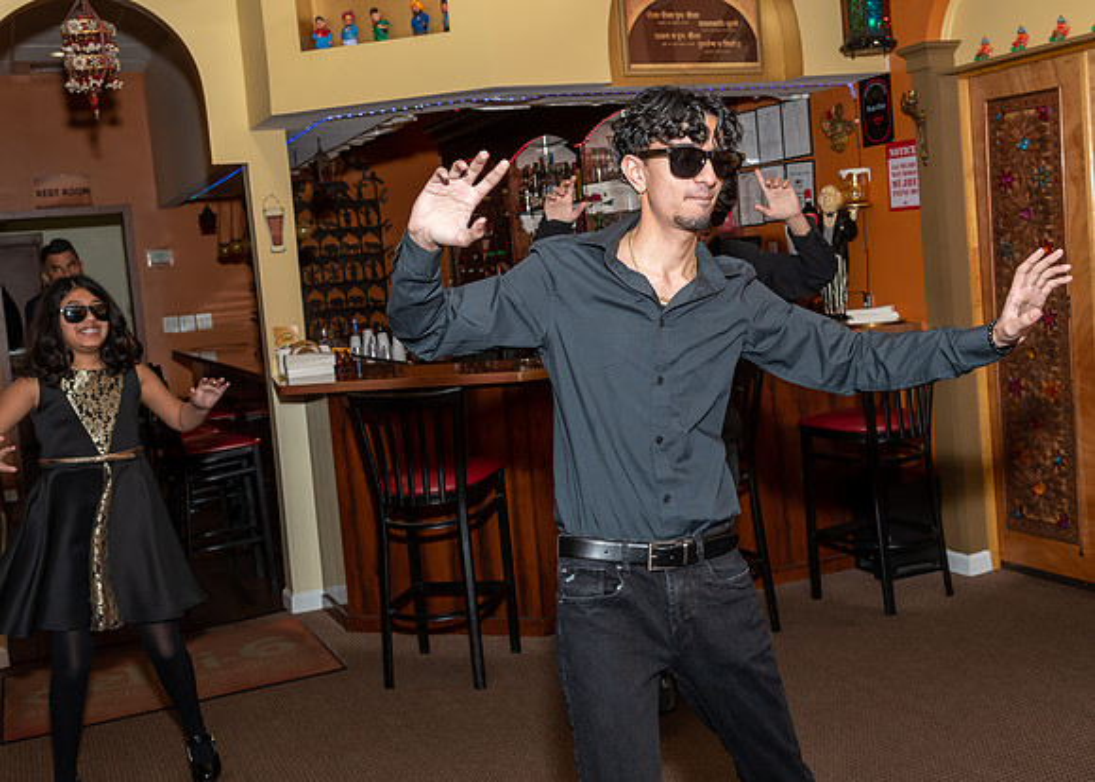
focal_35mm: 41
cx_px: 595
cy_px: 341
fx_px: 1266
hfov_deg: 46.7
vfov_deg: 34.3
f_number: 5.6
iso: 400
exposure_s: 1/250
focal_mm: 23
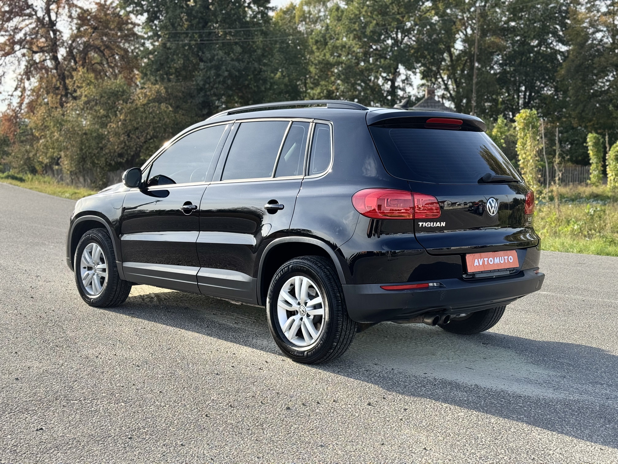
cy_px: 232
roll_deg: -0.1
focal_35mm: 48
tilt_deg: -4.8
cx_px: 309
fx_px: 857
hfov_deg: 39.7
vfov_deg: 30.3
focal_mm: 6.76
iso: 64
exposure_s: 1/1114
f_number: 1.78
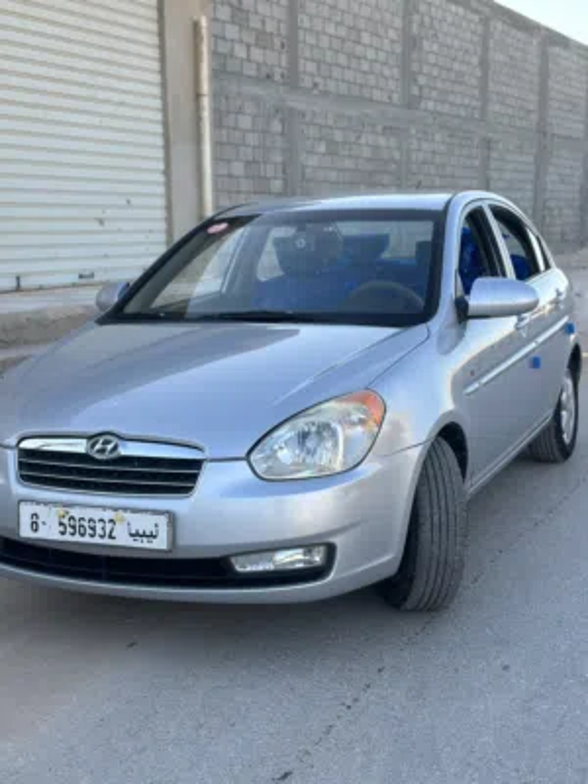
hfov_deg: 30.3
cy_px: 392
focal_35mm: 48
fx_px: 1087
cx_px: 294
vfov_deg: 39.7
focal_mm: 6.86
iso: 80
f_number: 1.78
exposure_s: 1/927
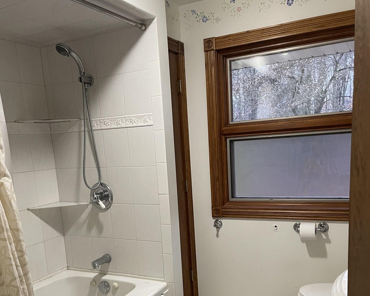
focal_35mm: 34
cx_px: 185
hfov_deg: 52.8
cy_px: 218
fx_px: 372
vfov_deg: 42.2
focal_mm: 4.2
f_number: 1.6
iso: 250
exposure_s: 1/60
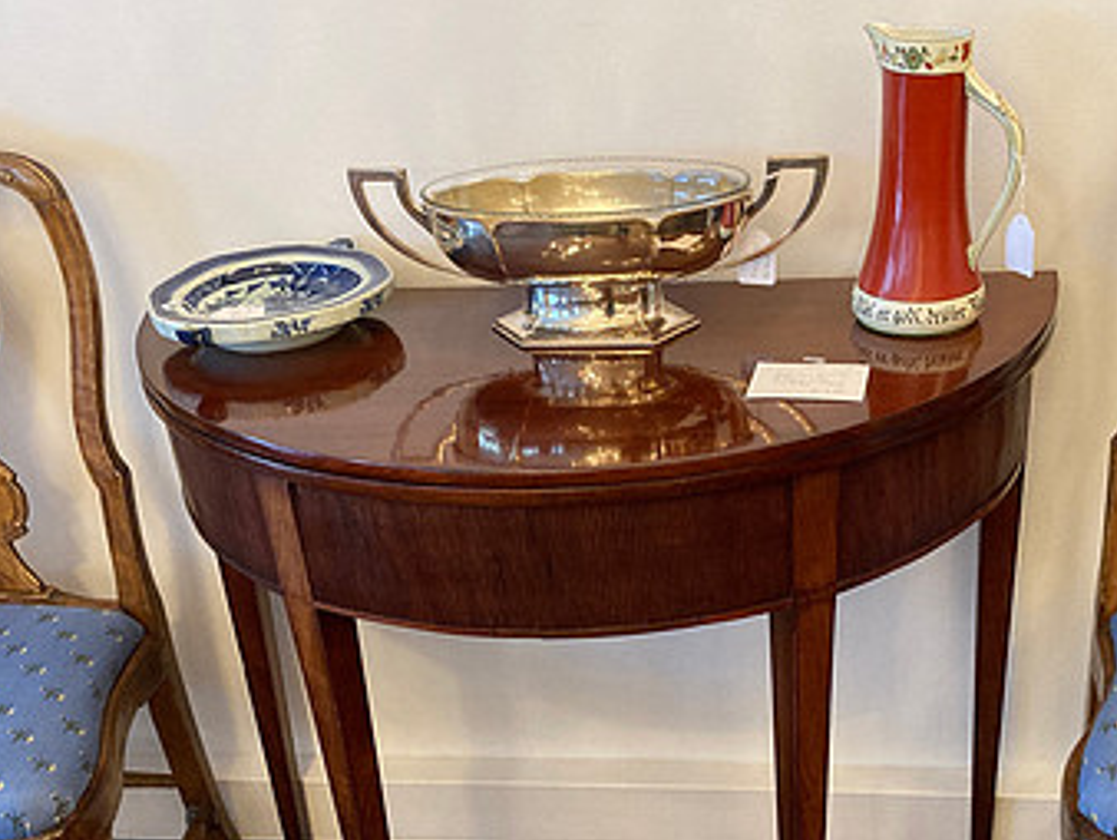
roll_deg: +4.1
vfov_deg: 30.0
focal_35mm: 48
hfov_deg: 39.6
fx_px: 1550
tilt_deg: -29.0
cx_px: 628
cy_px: 584
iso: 320
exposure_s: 1/33
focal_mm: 3.99
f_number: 1.8
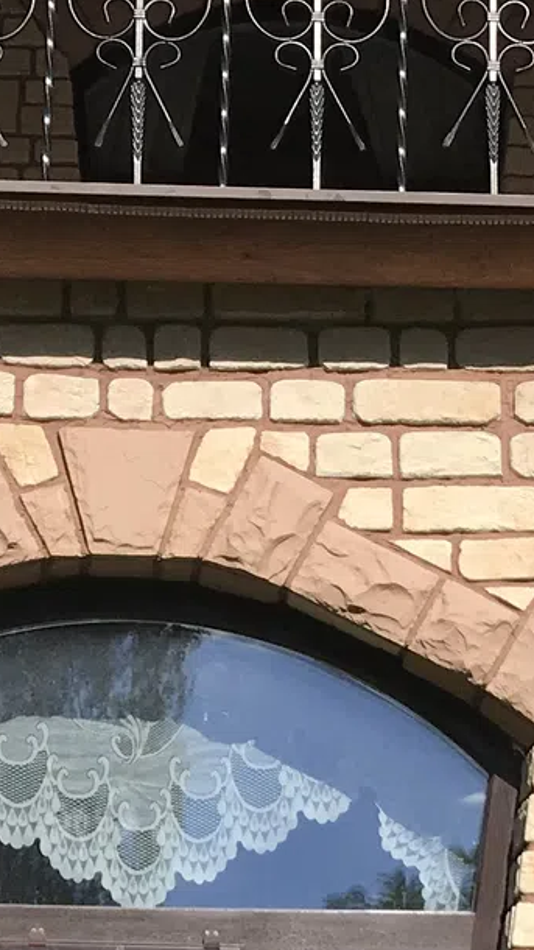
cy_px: 1085
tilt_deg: +12.8
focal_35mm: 120
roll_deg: -1.3
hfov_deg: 10.1
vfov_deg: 17.2
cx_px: 128
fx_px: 3022
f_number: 1.8
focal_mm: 3.99
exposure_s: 1/3425
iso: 20
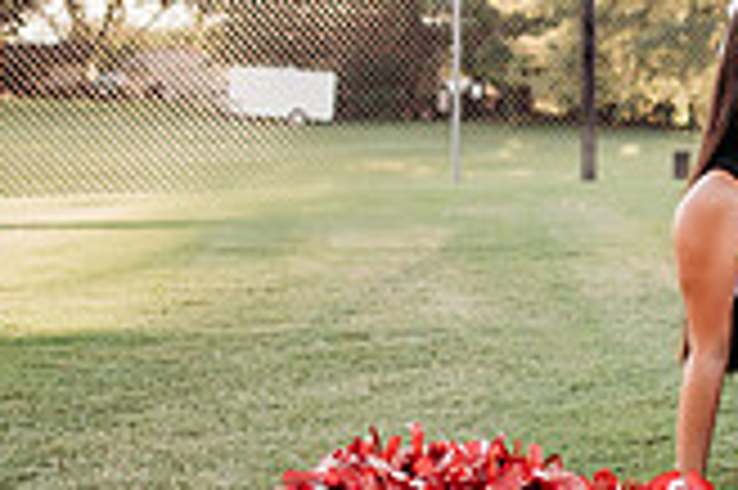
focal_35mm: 85
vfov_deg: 15.9
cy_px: 70
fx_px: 1741
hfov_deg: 21.9
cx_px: 918
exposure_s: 1/500
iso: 125
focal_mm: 24
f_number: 2
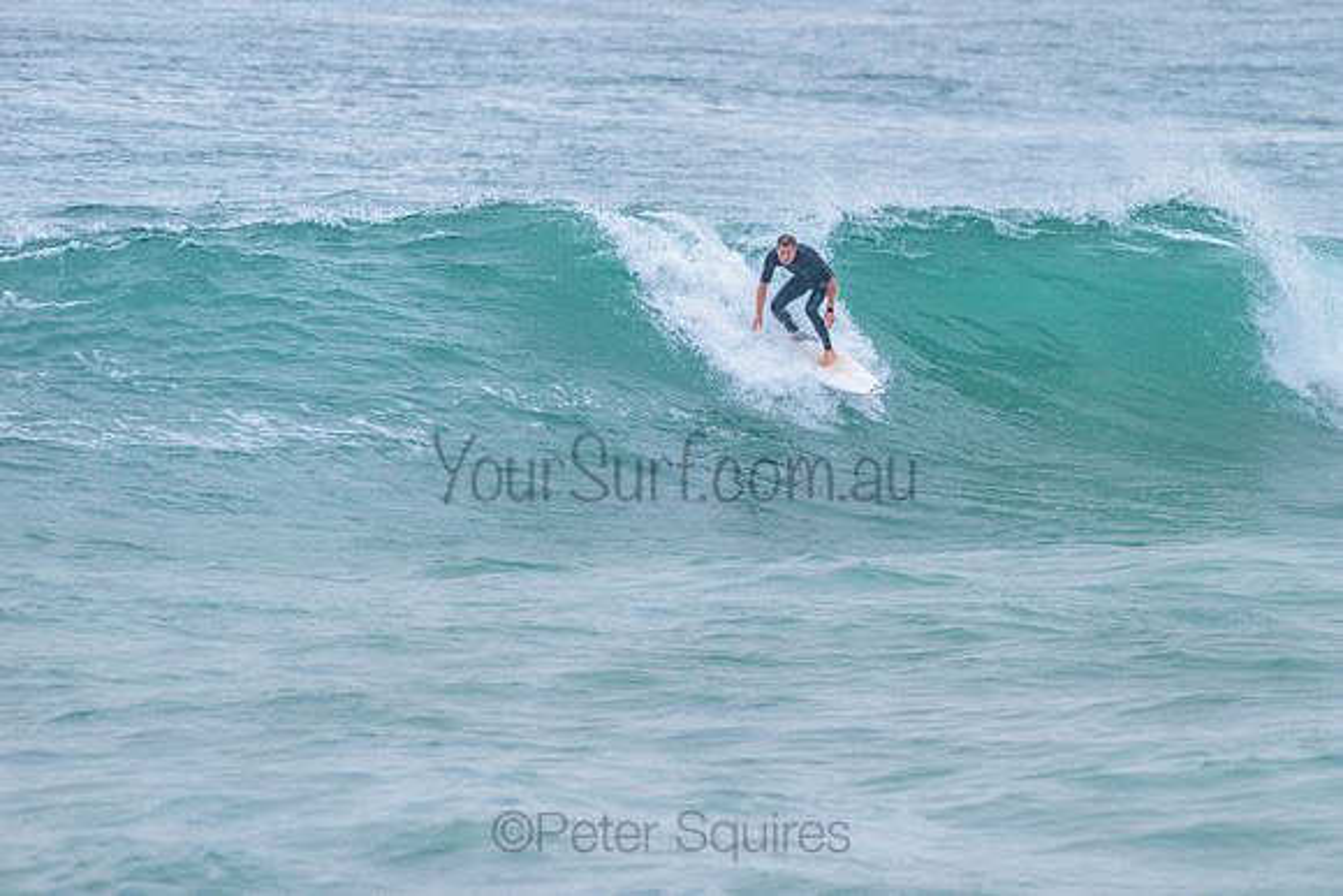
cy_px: 348
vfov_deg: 2.2
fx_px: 22833
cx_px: 822
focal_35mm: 612
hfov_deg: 3.4
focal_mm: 500
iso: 1800
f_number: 5.6
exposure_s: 1/2000
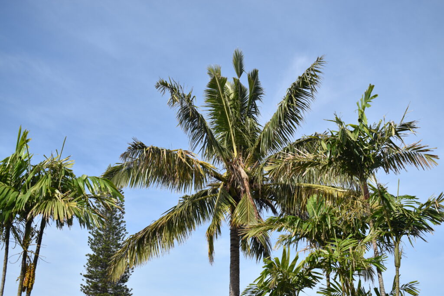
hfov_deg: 43.6
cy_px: 148
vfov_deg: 29.9
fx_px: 555
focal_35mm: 45
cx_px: 222
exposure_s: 1/640
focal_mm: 30
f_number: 6.3
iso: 160
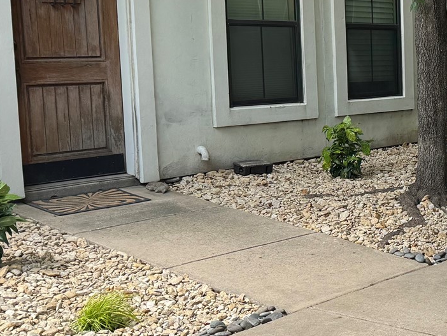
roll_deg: -0.6
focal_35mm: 70
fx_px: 904
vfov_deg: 21.0
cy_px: 156
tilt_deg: -8.1
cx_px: 578
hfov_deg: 24.4
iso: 80
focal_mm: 6.76
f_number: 1.78
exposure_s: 1/1311
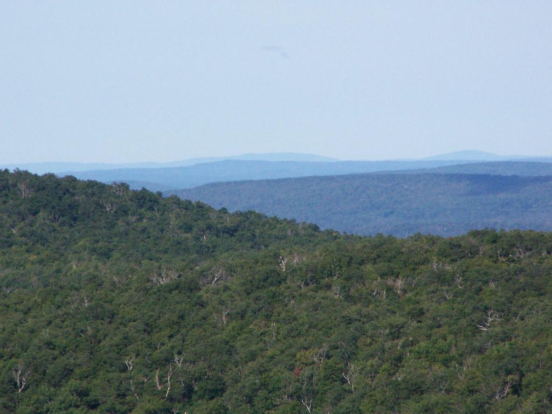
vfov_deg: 3.9
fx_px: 6060
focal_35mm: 380
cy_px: 207
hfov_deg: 5.2
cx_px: 276
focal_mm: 63
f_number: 7.1
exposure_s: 1/1250
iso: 400
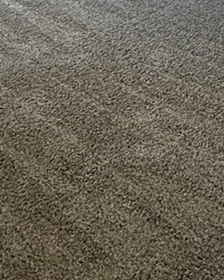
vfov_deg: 19.7
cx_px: -6
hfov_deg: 19.8
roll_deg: -1.1
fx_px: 622
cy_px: -207
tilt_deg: -3.8
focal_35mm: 75
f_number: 2.2
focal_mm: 2.22
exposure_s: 1/120
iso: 200
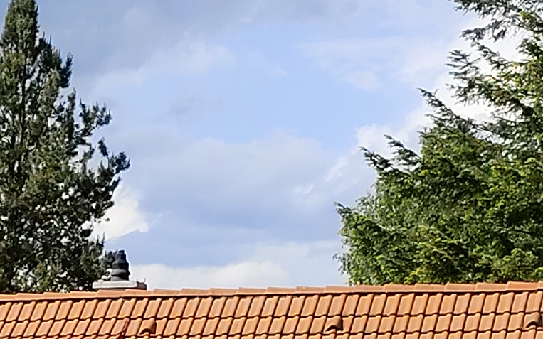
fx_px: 2516
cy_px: 818
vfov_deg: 7.2
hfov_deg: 11.2
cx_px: -543
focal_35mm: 170
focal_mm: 6.14
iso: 50
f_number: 1.65
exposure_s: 1/982
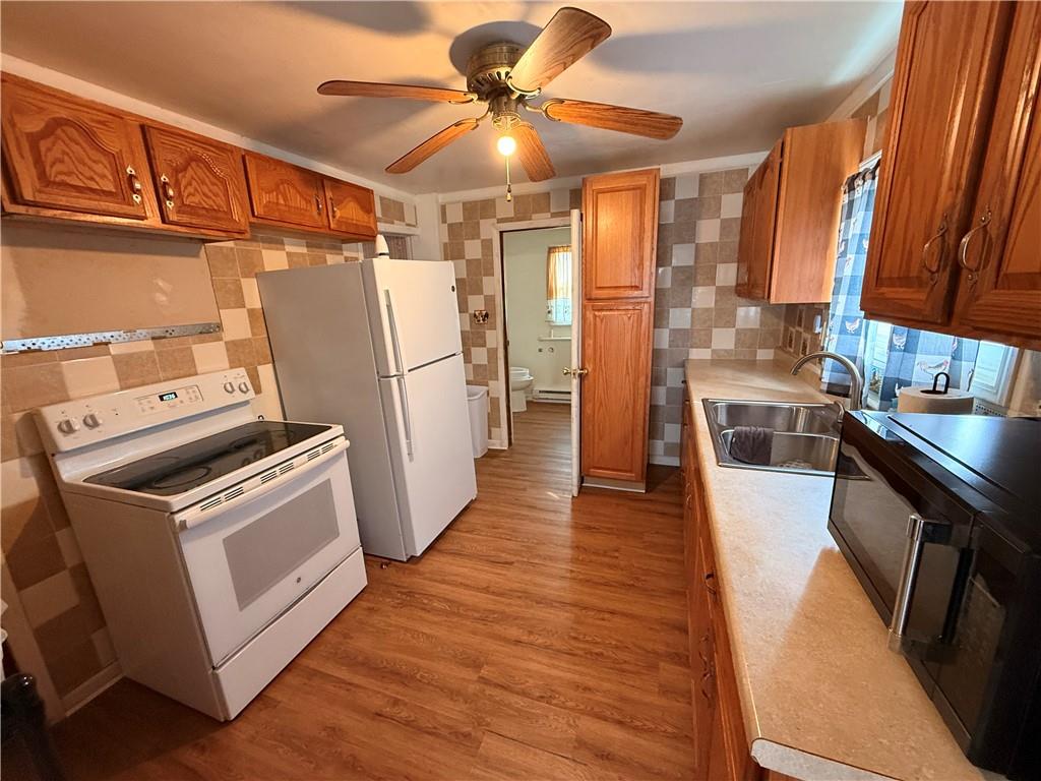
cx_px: 520
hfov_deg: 102.1
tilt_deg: -12.9
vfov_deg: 85.7
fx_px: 421
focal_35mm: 14
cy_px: 390
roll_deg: +2.6
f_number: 2.2
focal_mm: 2.22
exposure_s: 1/60
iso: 400
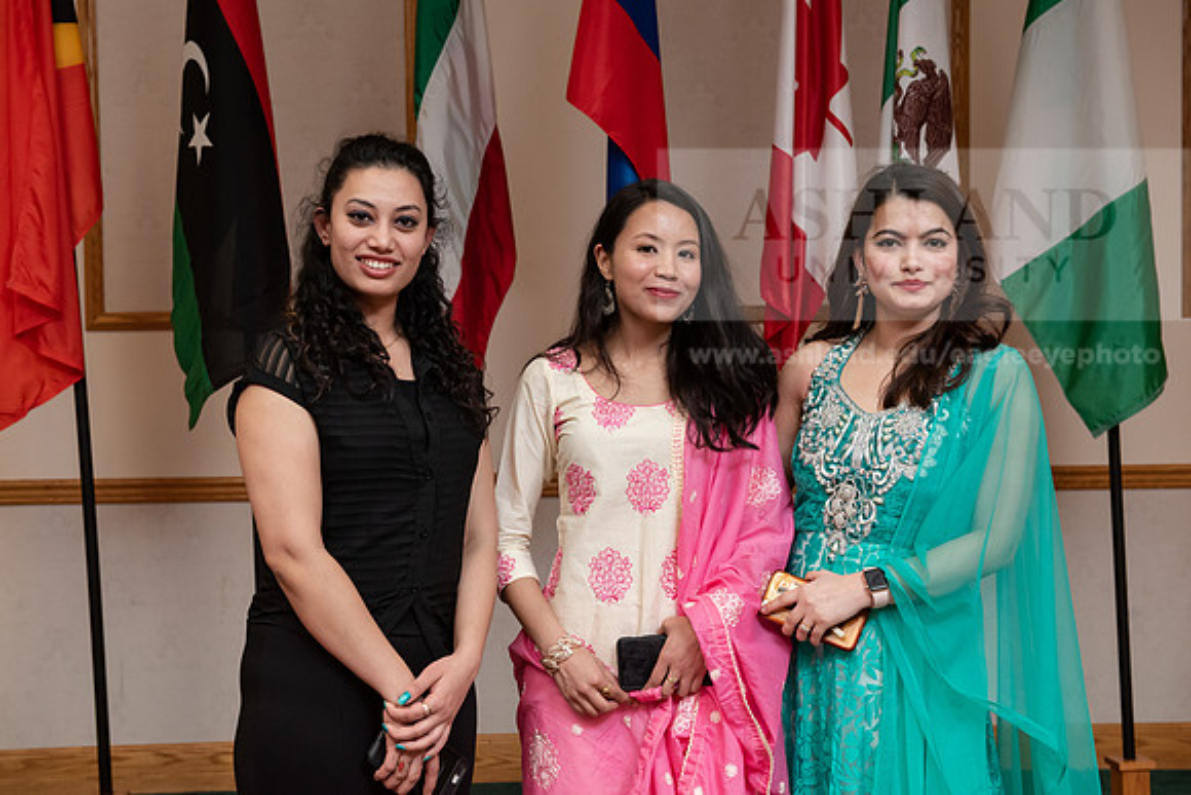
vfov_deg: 24.2
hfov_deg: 35.6
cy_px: 398
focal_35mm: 56
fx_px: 1853
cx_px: 596
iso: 2000
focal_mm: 56
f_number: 7.1
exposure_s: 1/125
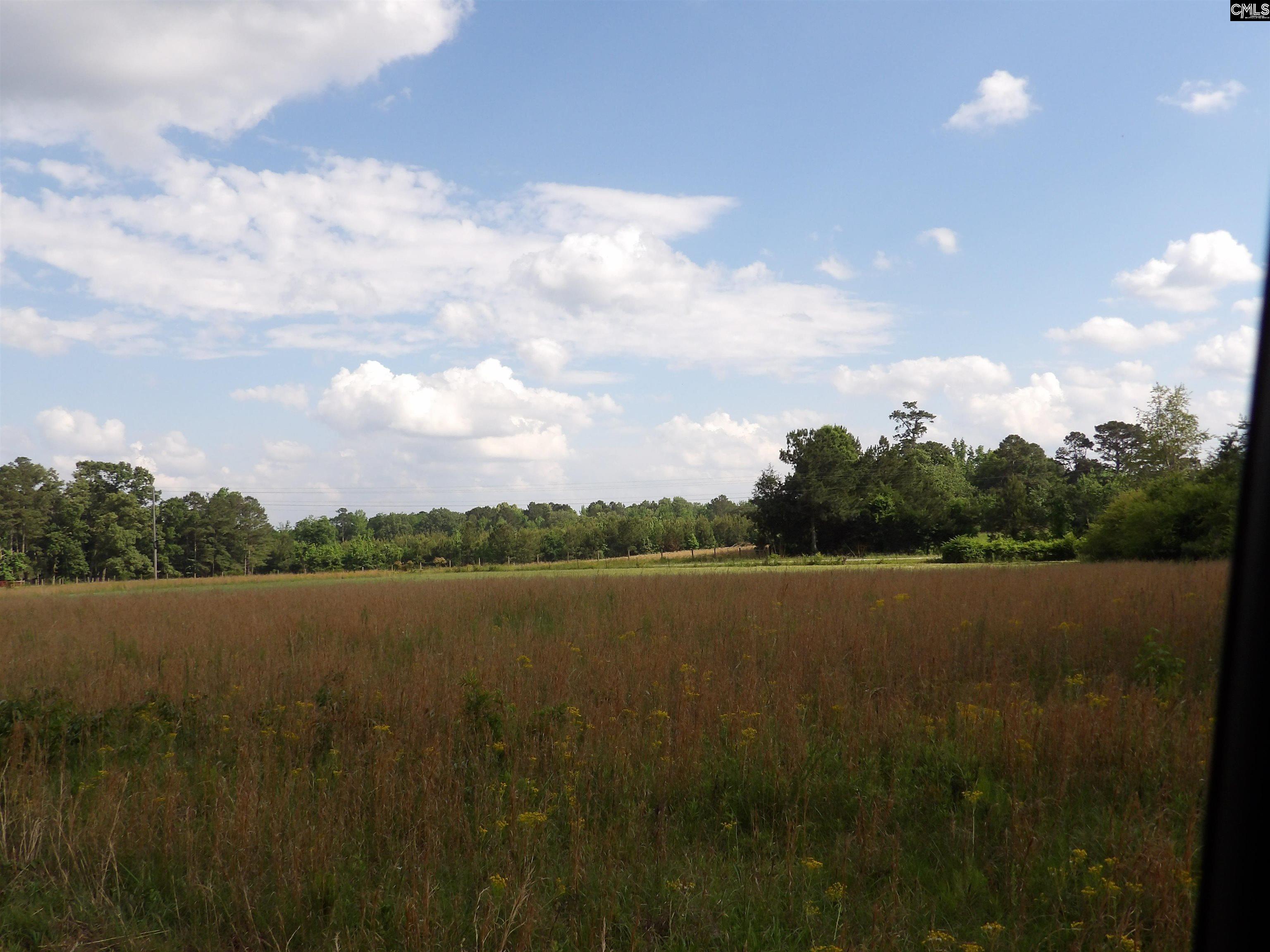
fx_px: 1211
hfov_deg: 55.4
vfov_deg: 42.9
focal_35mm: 33
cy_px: 476
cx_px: 635
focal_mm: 5.9
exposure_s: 1/784
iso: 100
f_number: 3.6
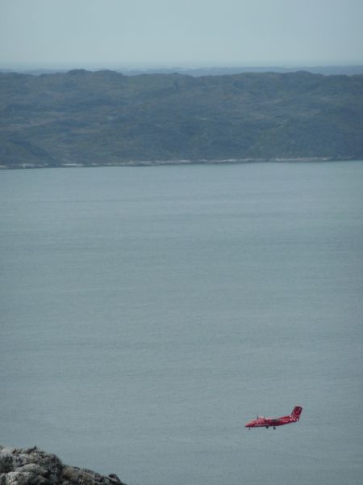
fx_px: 4195
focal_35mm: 300
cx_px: 182
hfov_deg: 5.0
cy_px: 242
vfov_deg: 6.6
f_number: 4.9
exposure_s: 1/250
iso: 80
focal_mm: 49.2
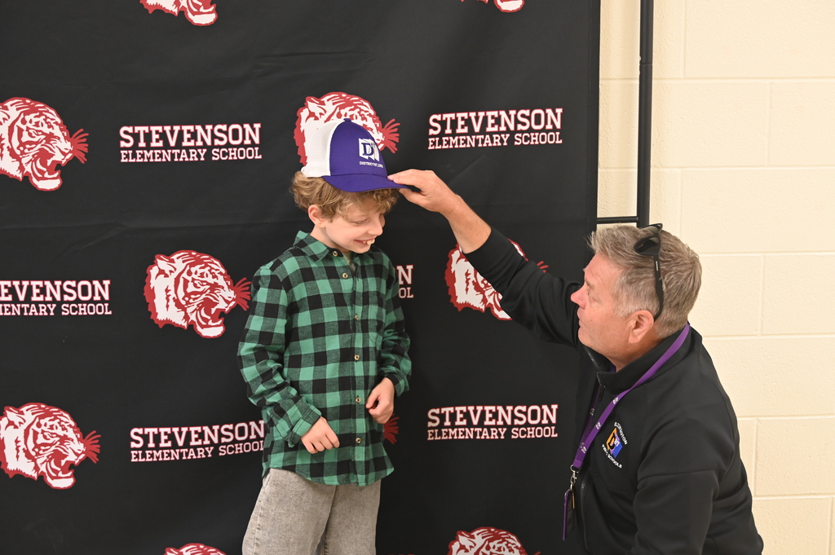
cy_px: 278
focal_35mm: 49
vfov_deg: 27.5
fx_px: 1136
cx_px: 418
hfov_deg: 40.4
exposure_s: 1/125
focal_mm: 49
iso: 2200
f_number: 2.8
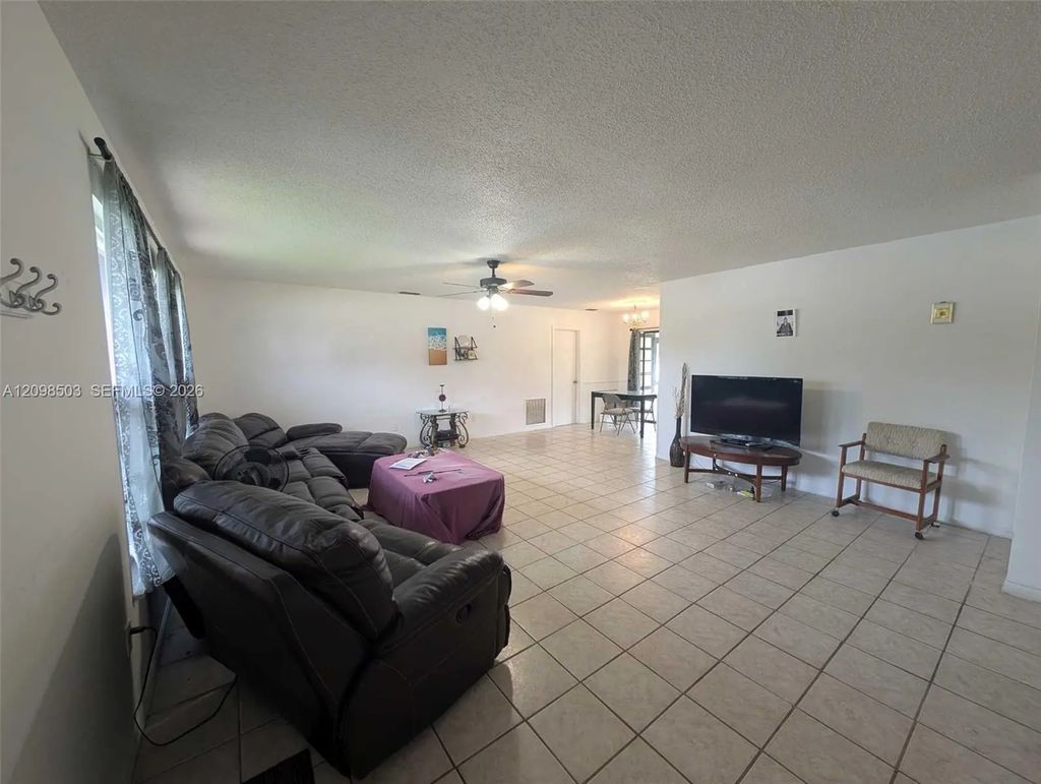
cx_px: 520
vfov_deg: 94.6
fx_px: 361
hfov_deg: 110.5
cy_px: 392
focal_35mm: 12
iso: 63
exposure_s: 1/24
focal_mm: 2.23
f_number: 1.95
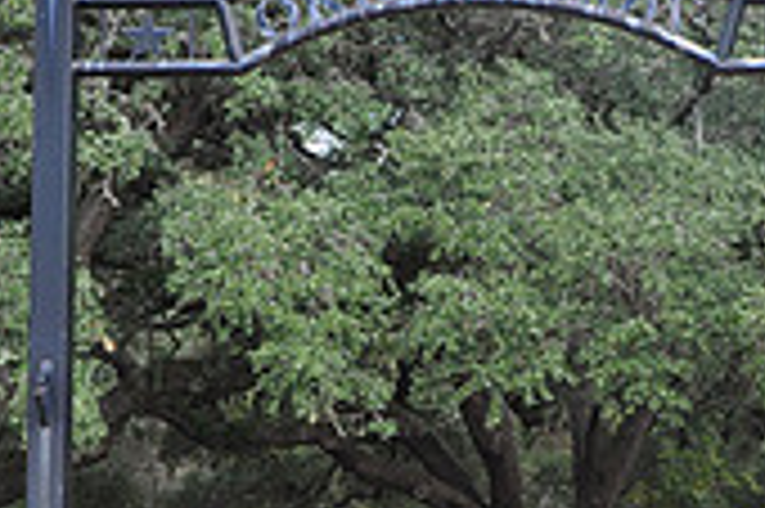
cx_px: 558
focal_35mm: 133
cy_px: 223
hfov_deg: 15.4
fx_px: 2823
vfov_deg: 10.3
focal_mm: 26
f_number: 8
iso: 200
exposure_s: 1/60
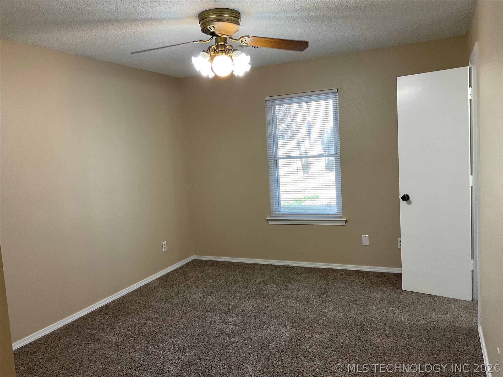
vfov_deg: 48.2
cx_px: 252
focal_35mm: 29
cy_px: 188
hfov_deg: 61.7
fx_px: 421
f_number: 1.8
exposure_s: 1/60
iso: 64
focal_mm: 3
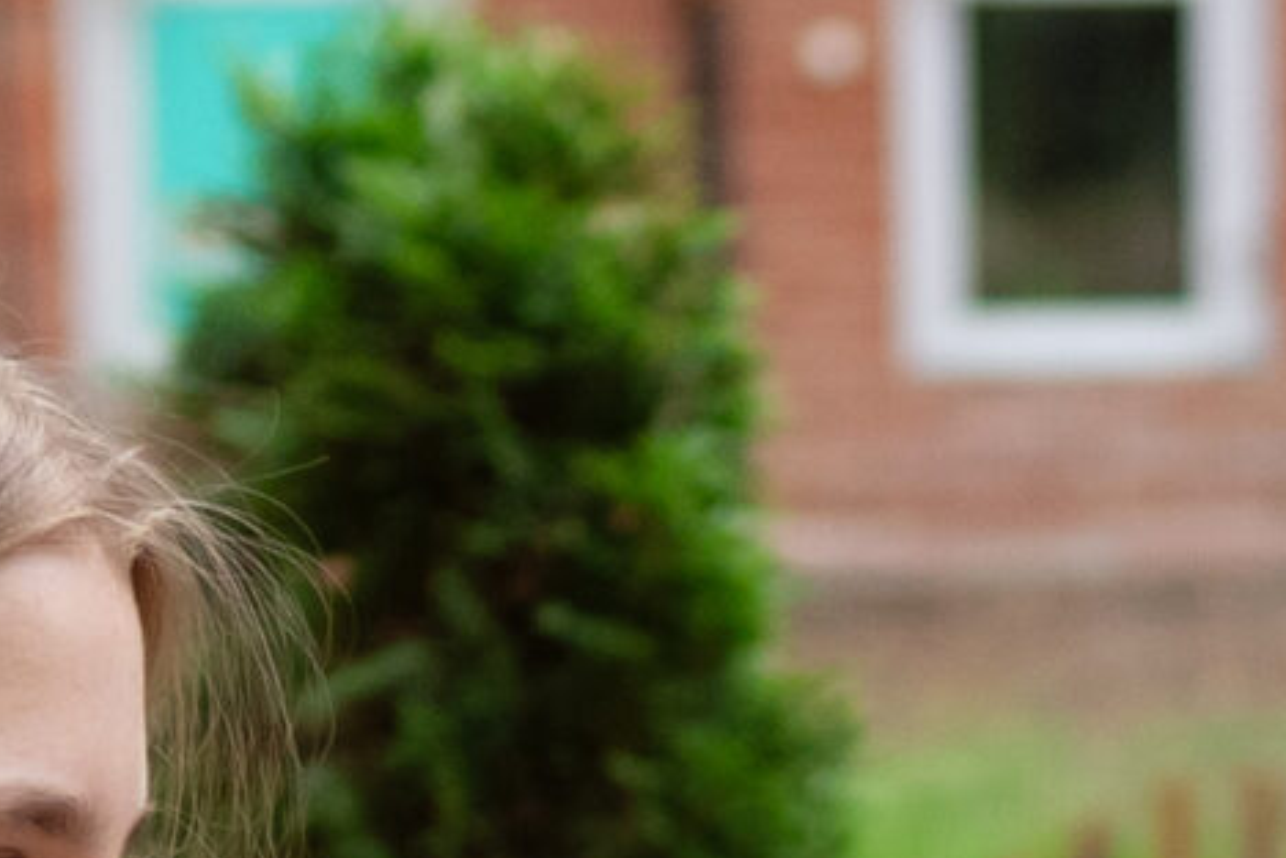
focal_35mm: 268
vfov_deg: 5.0
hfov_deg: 7.6
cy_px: 1772
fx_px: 9573
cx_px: 1407
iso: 500
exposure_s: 1/1250
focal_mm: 33
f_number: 2
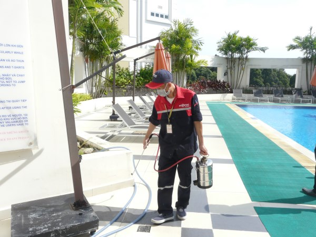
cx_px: 158
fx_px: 255
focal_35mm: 28
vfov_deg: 49.7
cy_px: 118
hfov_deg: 63.5
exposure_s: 1/320
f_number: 5.6
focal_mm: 4.6
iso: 100
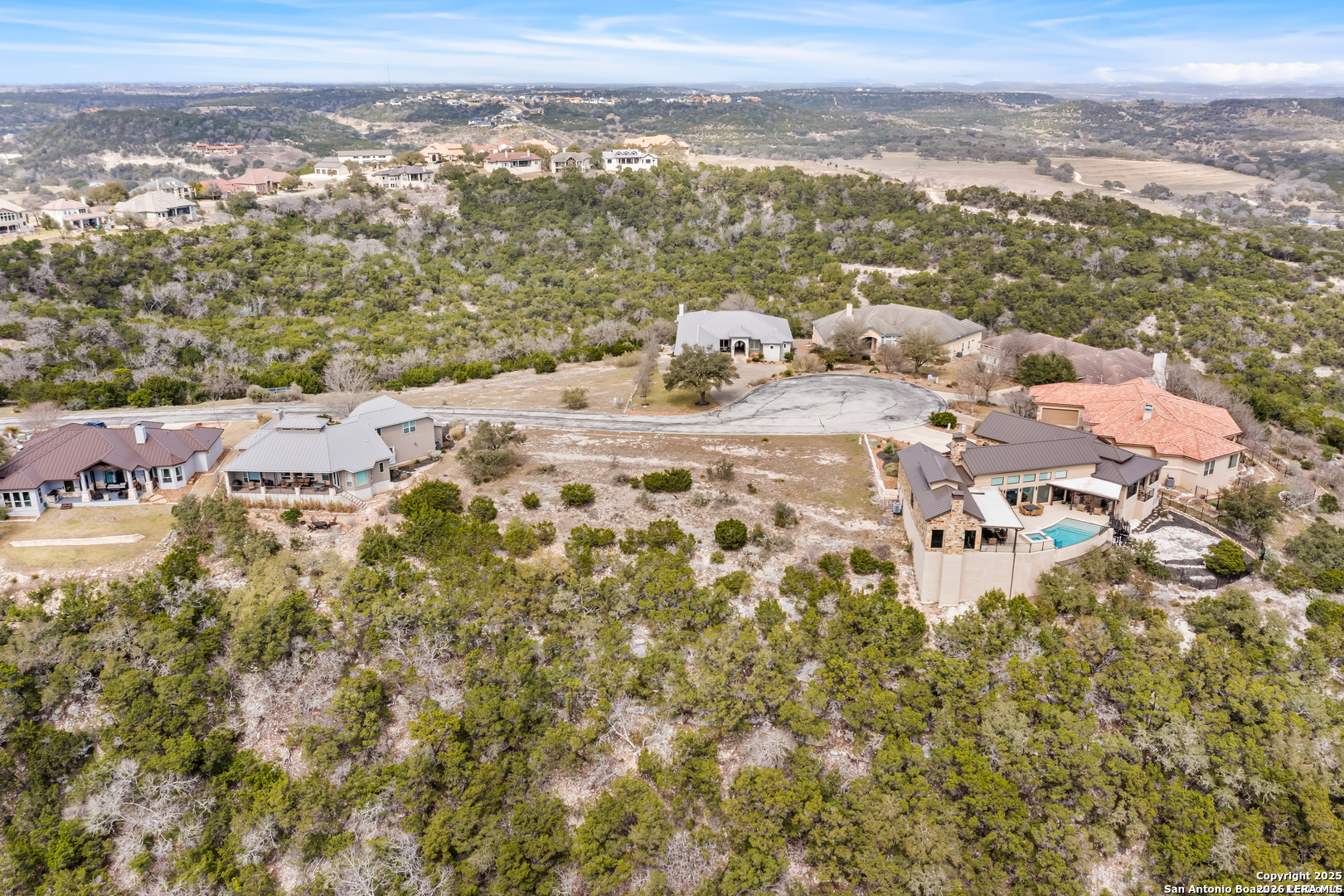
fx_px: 1045
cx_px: 672
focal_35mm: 28
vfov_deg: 46.4
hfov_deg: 65.5
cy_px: 448
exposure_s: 1/120
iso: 100
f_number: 5.6
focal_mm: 10.26
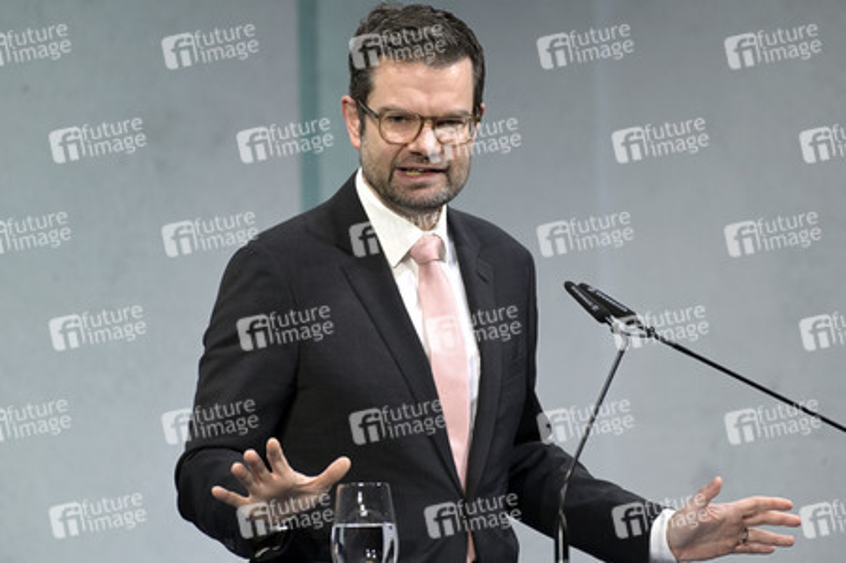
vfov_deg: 2.7
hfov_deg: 4.1
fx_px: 11741
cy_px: 282
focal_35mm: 500
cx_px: 423
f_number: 5.6
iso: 2500
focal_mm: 500
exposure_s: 1/640
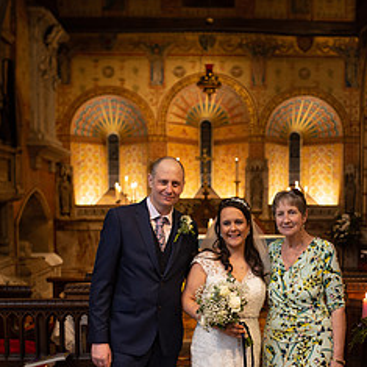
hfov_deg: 29.9
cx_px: 232
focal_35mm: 57
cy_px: 270
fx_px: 684
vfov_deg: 29.6
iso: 1000
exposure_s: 1/100
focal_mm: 35
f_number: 2.5
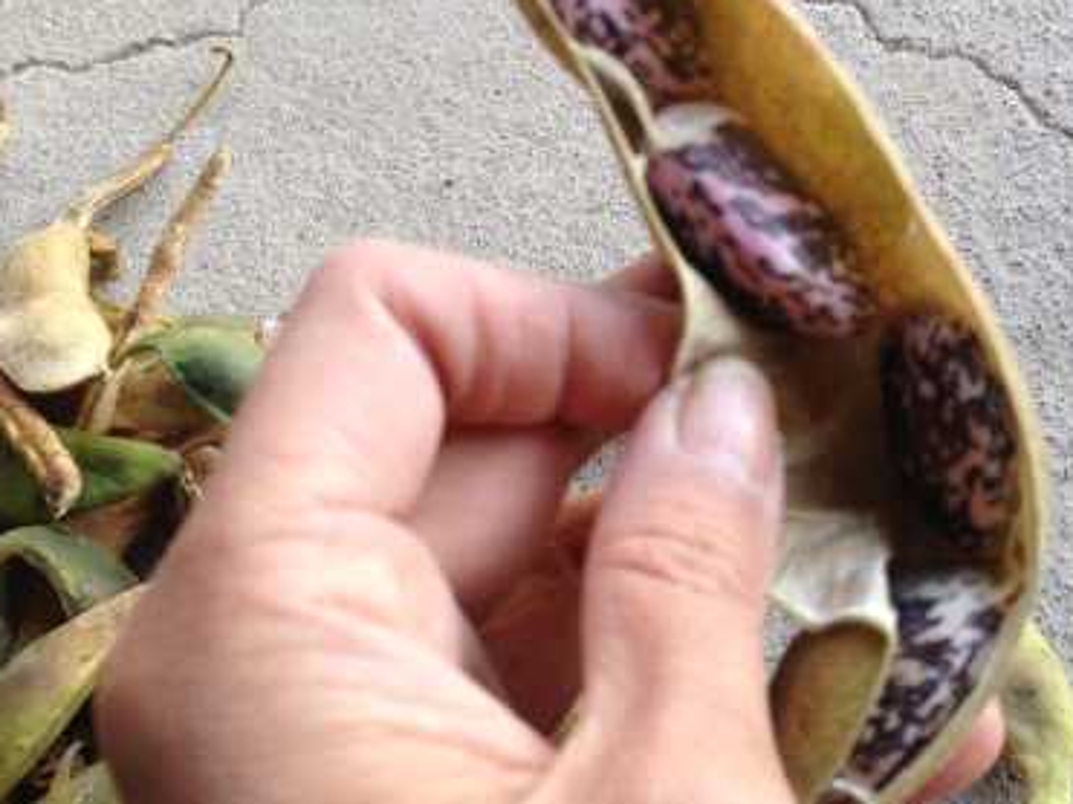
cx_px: 694
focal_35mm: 57
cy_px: 176
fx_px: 1766
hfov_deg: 33.6
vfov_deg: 25.3
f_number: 2.4
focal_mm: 4.13
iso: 50
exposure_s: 1/60
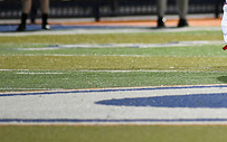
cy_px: 8
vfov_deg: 1.5
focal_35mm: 873
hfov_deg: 2.4
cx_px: 285
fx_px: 5402
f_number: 2.8
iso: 3600
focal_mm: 300
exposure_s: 1/1250
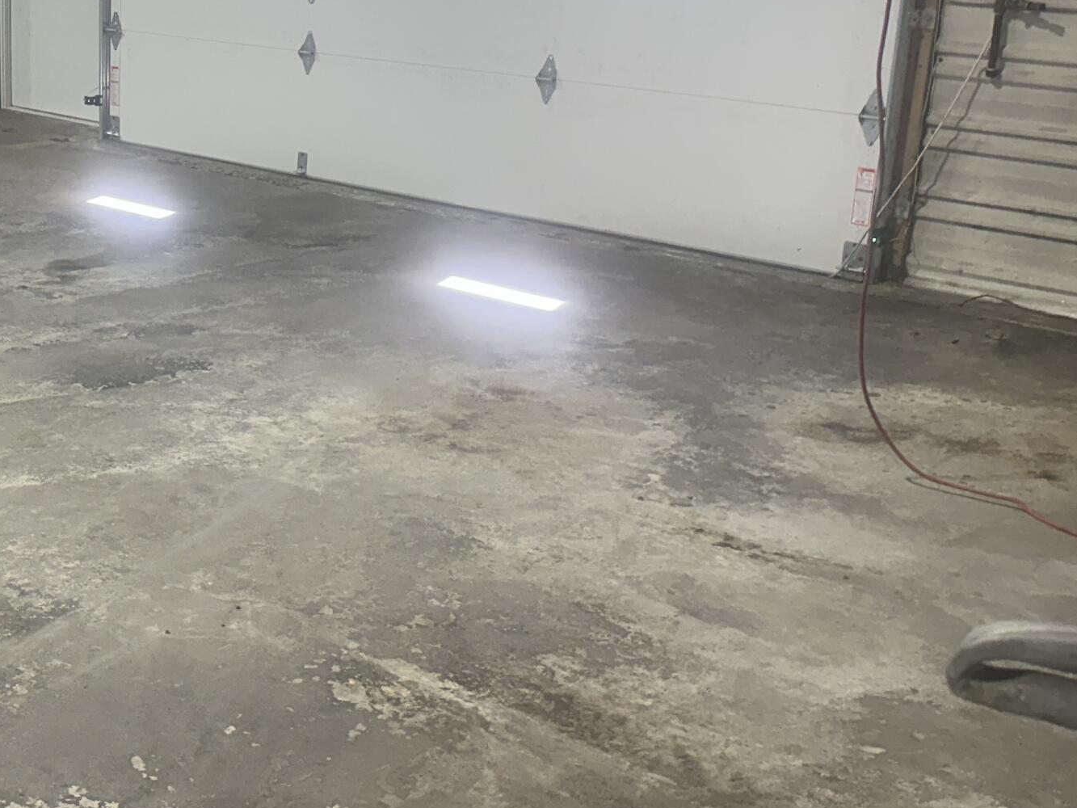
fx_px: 1680
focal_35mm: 54
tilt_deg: -13.3
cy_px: 306
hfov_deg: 33.0
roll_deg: +0.6
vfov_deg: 27.0
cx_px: 32
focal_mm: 6.86
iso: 160
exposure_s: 1/120
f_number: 1.78
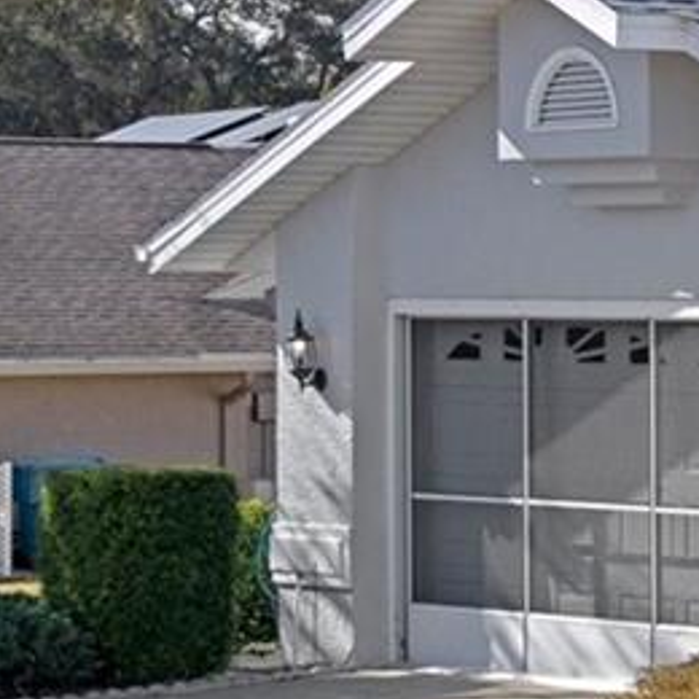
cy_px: 398
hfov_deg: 9.3
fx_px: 3587
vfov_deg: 11.1
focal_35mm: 157
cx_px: 1971
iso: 320
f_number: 8
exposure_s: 1/160
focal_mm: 30
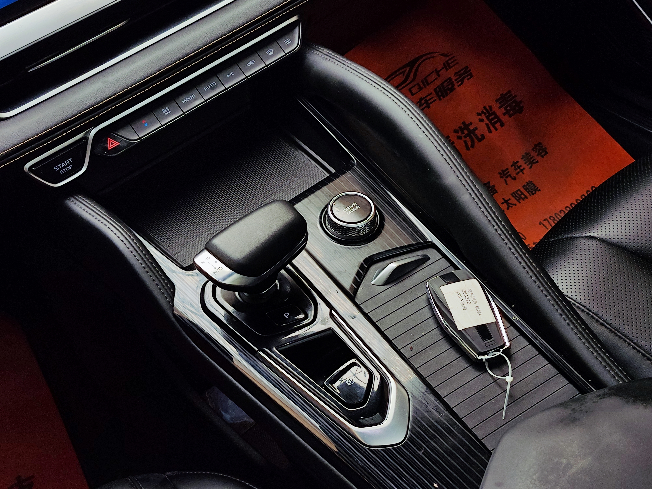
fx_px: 471
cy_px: 244
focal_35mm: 25
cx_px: 326
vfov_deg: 54.9
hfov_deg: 69.4
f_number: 1.79
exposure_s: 1/127
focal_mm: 4.71
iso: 50
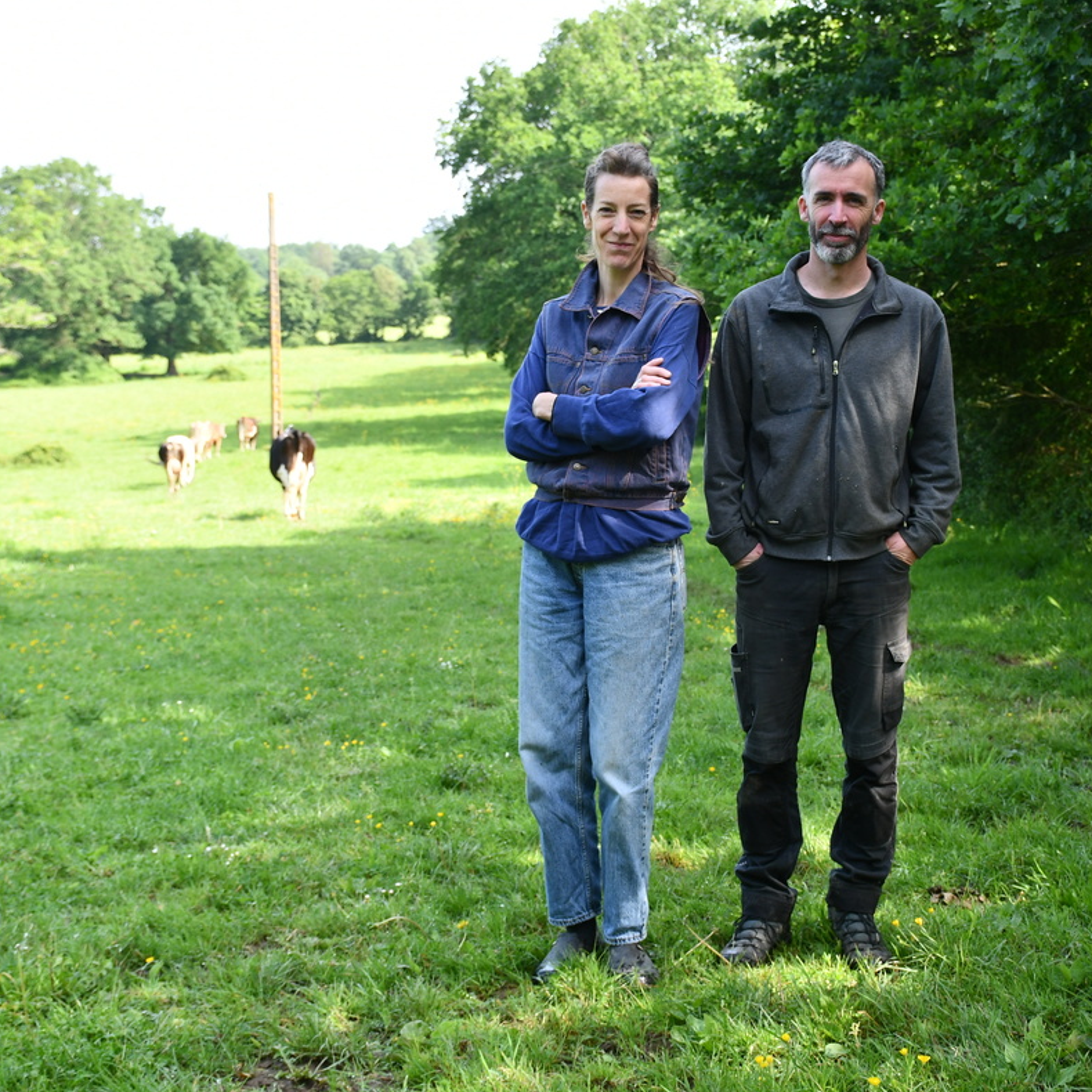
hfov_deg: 27.7
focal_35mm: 62
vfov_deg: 27.7
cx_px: 593
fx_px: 2213
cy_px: 552
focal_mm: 32
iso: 280
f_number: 5.6
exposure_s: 1/250
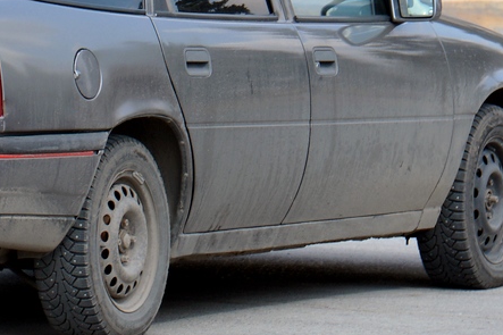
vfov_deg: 3.2
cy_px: -32
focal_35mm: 426
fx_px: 5955
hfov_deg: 4.8
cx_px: 44
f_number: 8
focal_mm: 105
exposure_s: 1/250
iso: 200
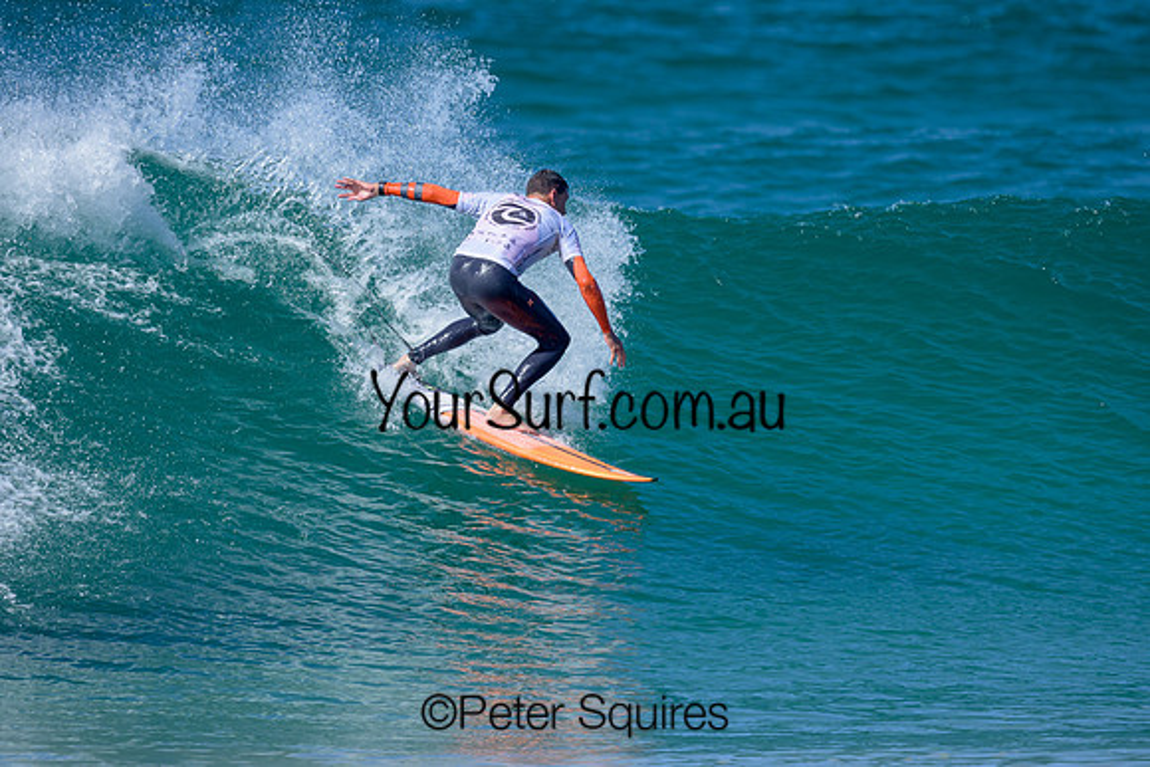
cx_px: 503
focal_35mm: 1100
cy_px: 396
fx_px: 35140
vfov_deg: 1.3
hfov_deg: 1.9
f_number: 6.3
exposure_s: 1/2000
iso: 450
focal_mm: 800
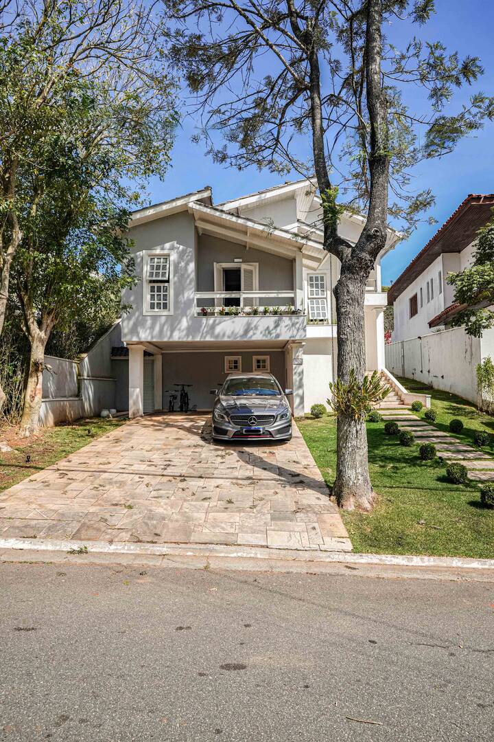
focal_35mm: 22
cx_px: 247
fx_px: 445
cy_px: 371
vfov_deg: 79.6
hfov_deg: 58.1
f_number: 5.6
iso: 50
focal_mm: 14.4
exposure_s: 1/160
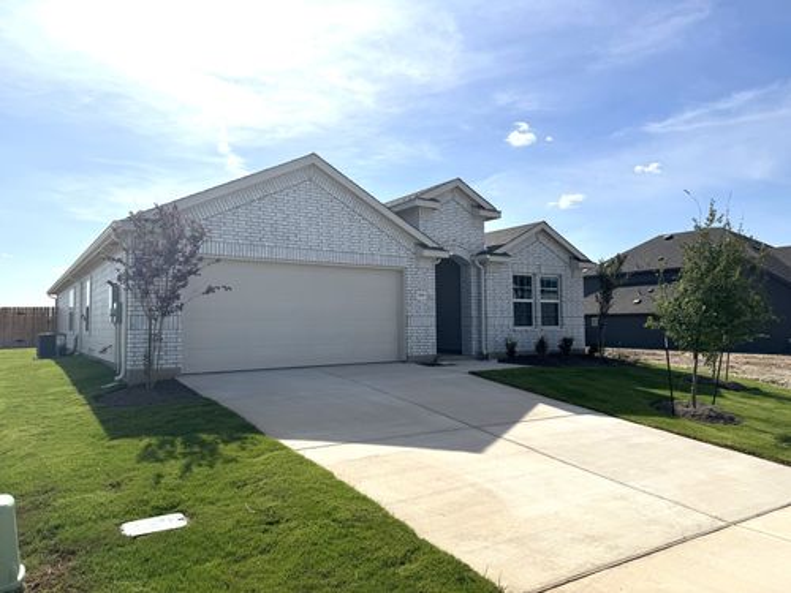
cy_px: 296
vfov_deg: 56.8
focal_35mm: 24
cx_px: 396
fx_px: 548
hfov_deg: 71.6
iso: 80
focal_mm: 6.76
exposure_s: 1/12346
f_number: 1.78
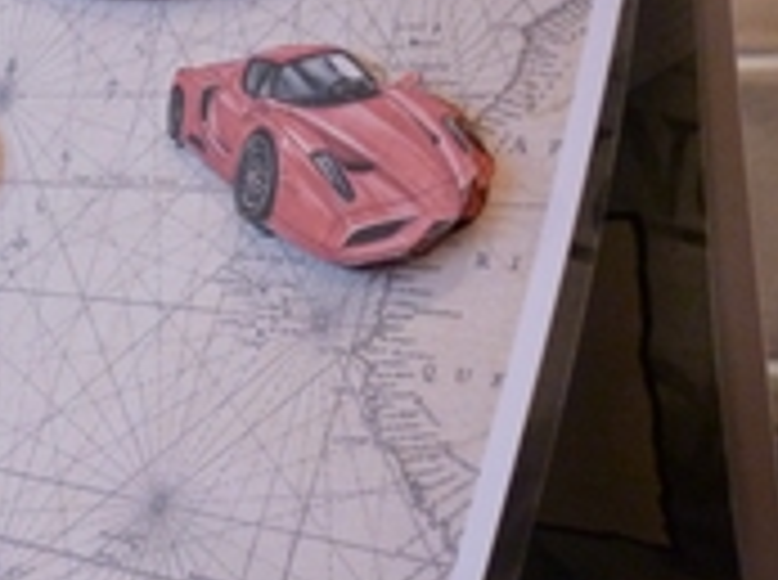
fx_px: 1637
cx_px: 189
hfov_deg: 26.4
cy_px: 245
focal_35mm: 73
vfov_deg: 20.1
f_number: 3.1
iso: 400
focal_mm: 5
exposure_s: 1/25
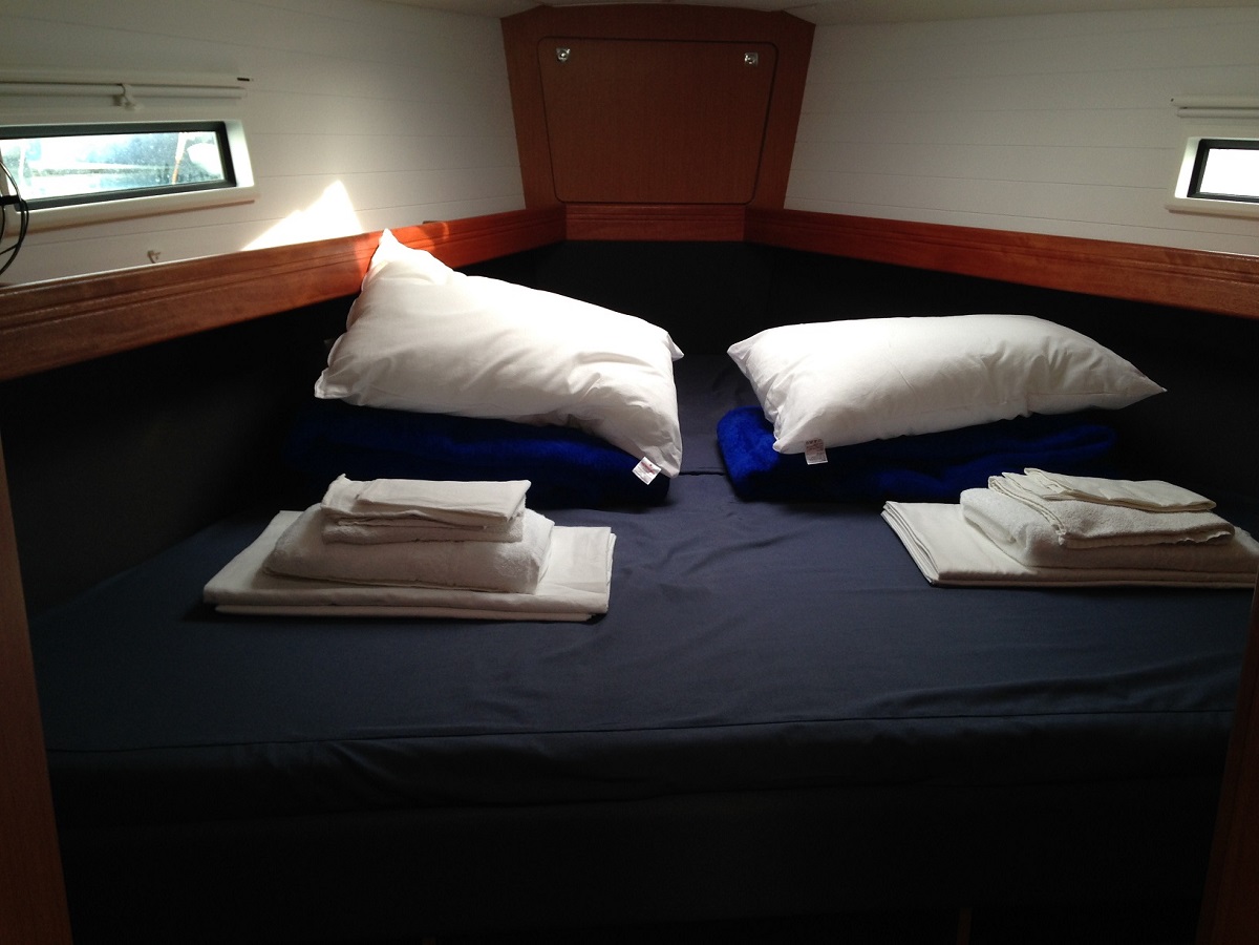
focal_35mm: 33
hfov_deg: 55.4
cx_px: 630
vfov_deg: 42.9
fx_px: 1200
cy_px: 472
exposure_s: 1/30
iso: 64
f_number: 2.4
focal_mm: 4.12
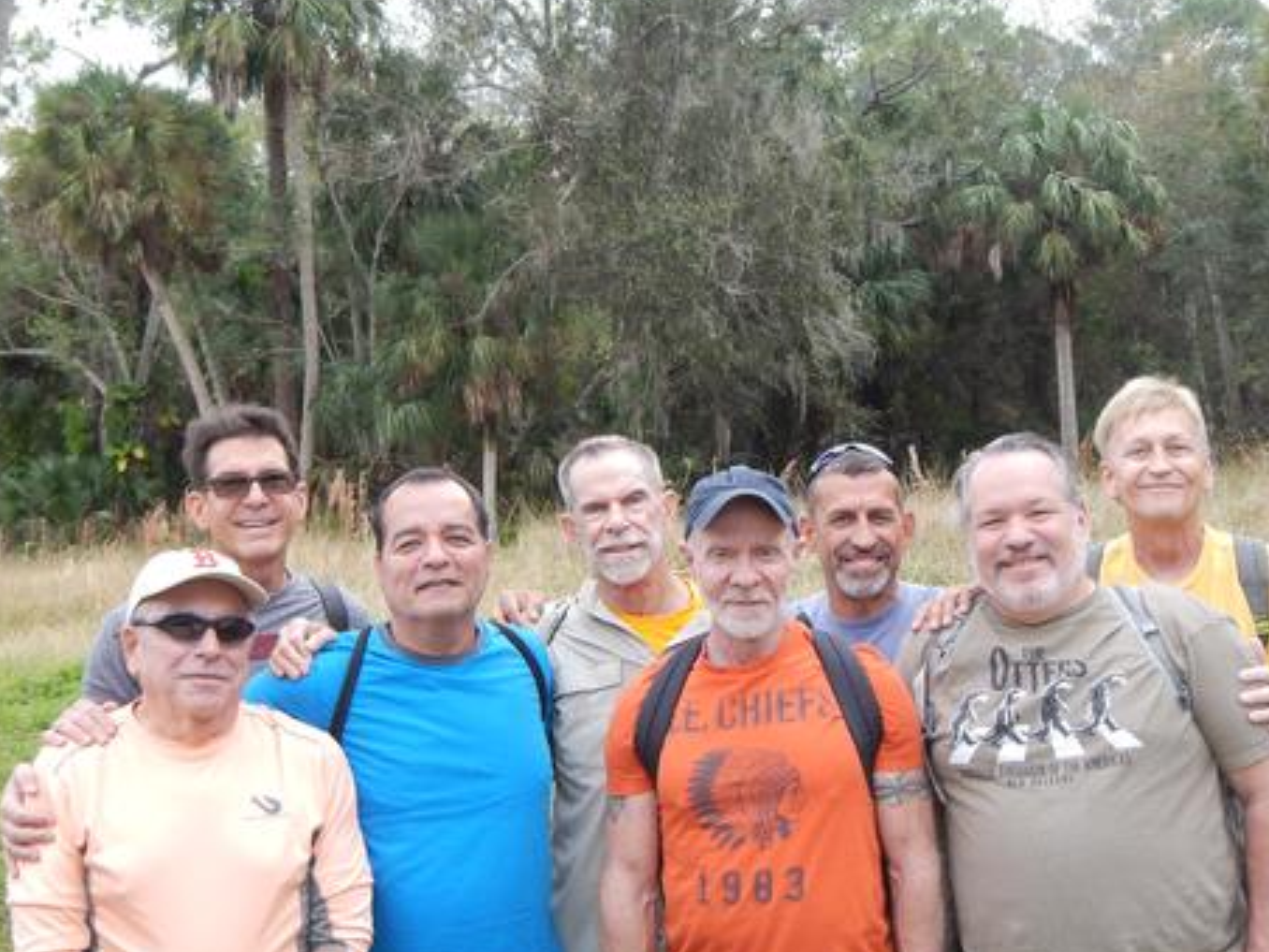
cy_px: 484
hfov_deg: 36.8
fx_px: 1906
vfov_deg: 28.0
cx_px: 671
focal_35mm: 52
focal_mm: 8.4
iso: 125
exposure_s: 1/160
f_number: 4.1
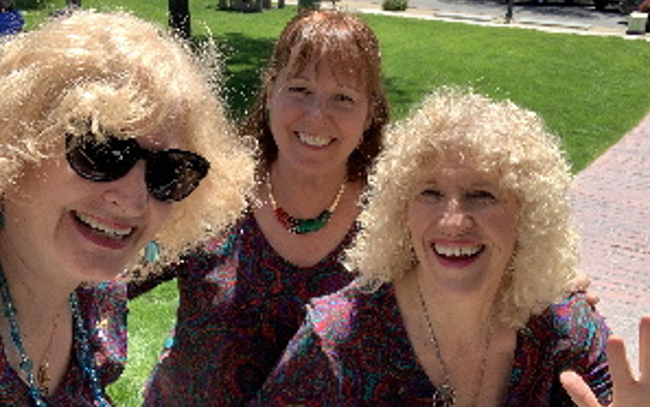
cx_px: 339
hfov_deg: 49.2
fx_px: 709
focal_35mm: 40
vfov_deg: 32.0
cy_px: 209
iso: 16
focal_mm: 2.87
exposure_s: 1/260
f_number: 2.2
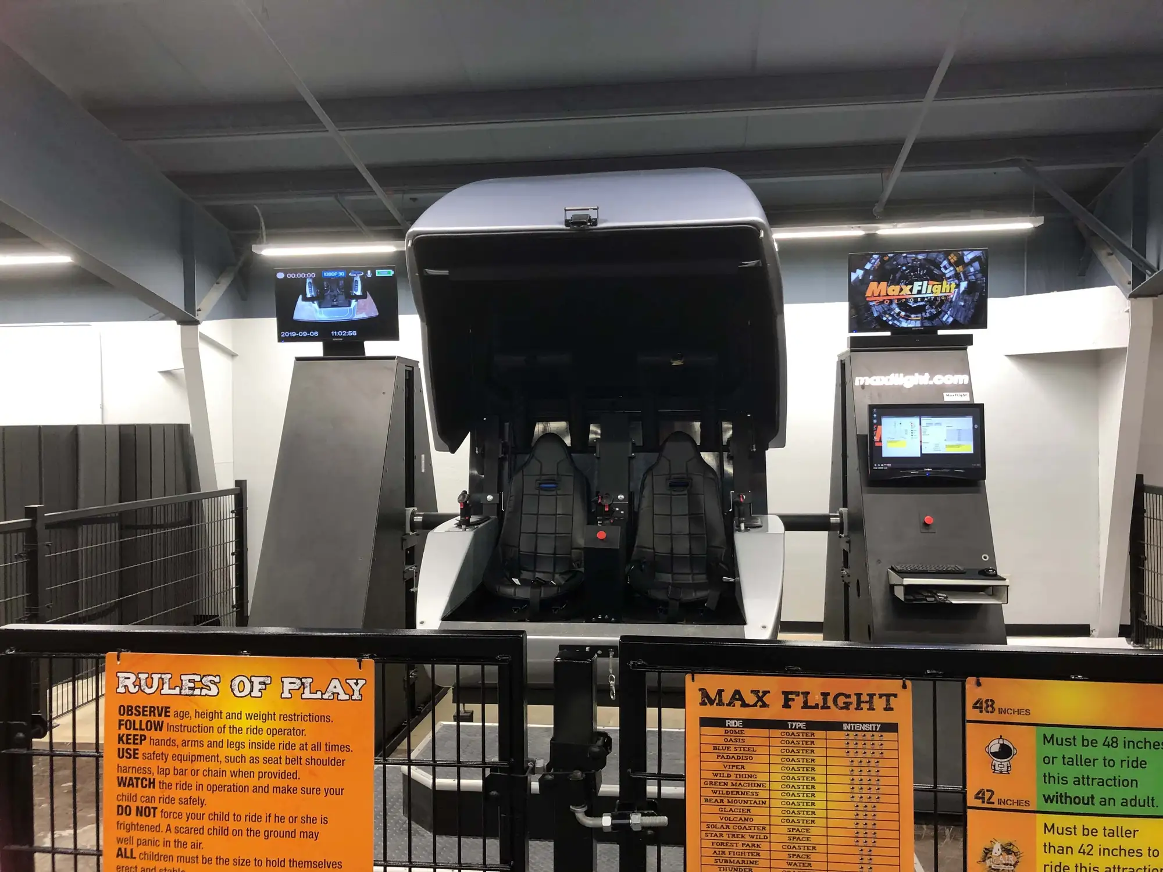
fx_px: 941
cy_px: 436
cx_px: 582
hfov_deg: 63.4
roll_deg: +1.7
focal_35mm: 28
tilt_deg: -0.2
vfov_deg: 49.7
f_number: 1.8
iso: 40
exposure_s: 1/20
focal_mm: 4
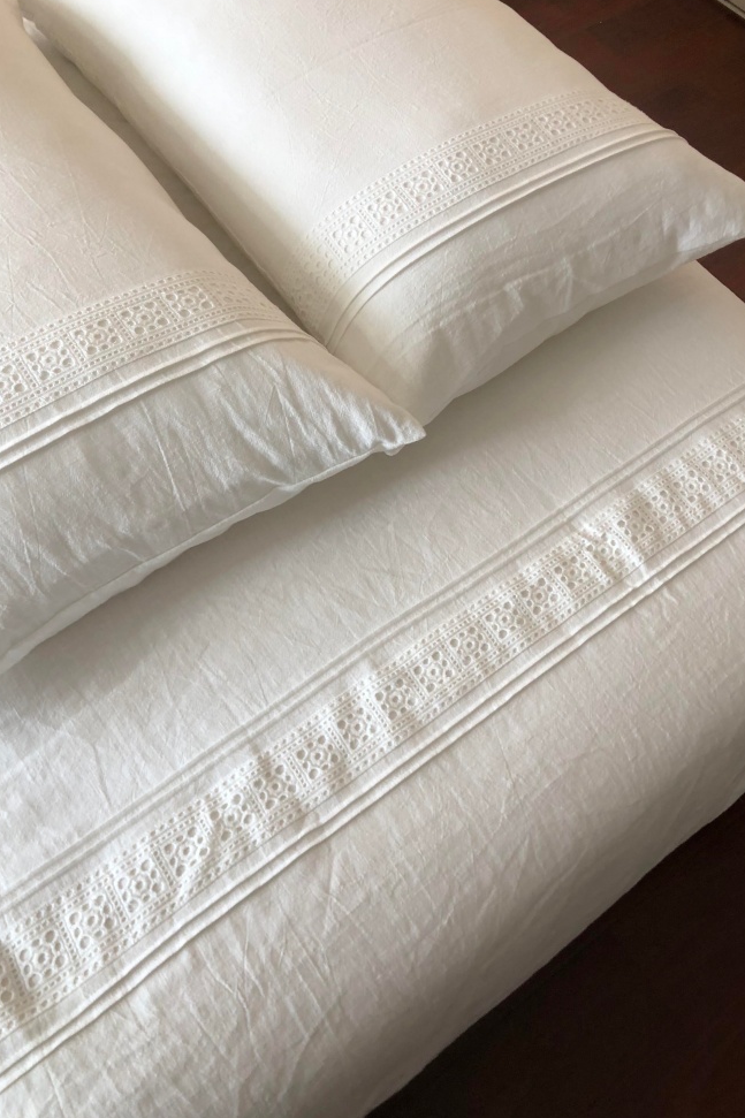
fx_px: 932
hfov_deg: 43.6
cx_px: 402
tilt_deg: -60.2
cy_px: 558
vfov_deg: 61.9
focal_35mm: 30
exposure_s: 1/20
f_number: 1.8
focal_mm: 3.99
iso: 40
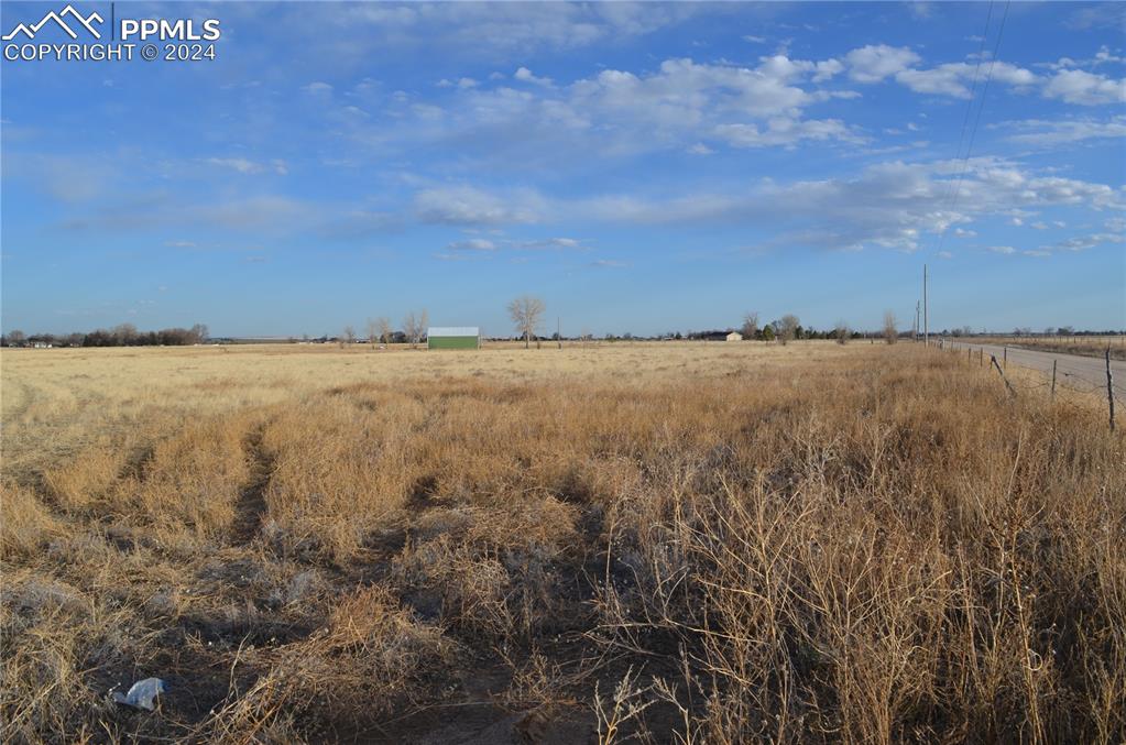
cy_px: 372
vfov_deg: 47.7
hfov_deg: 67.5
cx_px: 563
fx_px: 843
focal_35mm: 27
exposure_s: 1/250
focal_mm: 18
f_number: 8
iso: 110
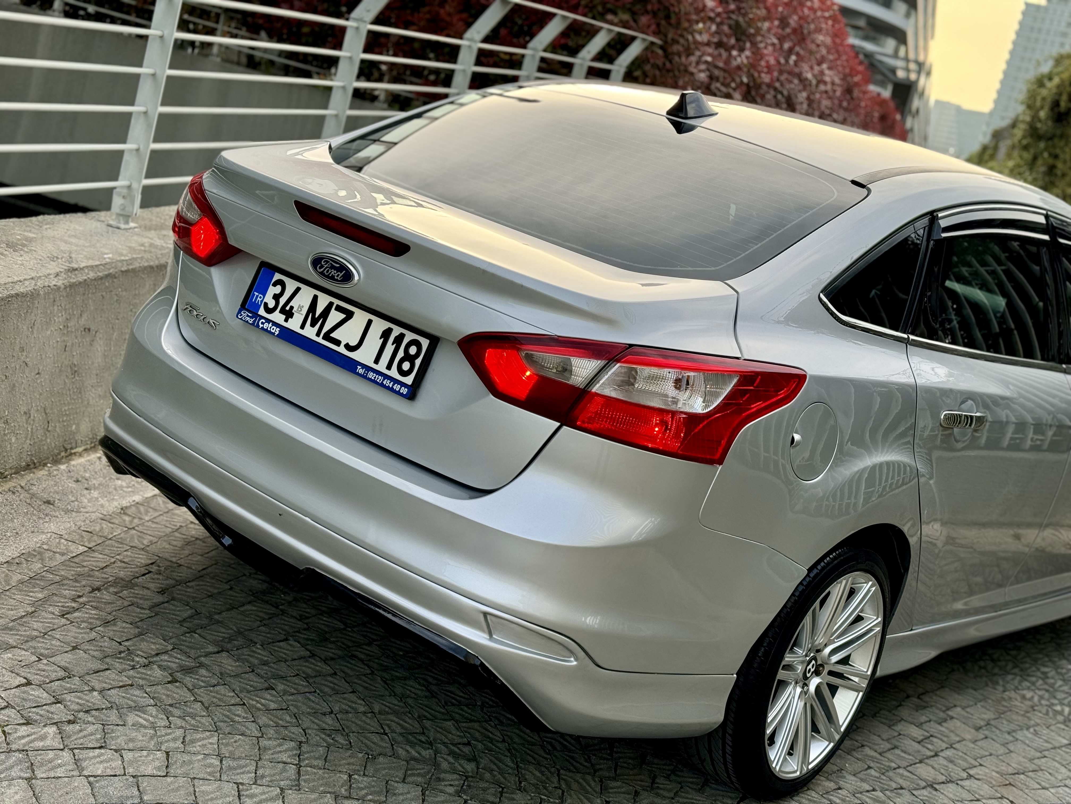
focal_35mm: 48
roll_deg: -15.1
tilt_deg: -10.3
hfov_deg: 39.7
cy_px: 402
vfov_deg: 30.3
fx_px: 1485
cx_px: 536
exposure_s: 1/707
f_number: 1.78
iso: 64
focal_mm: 6.76
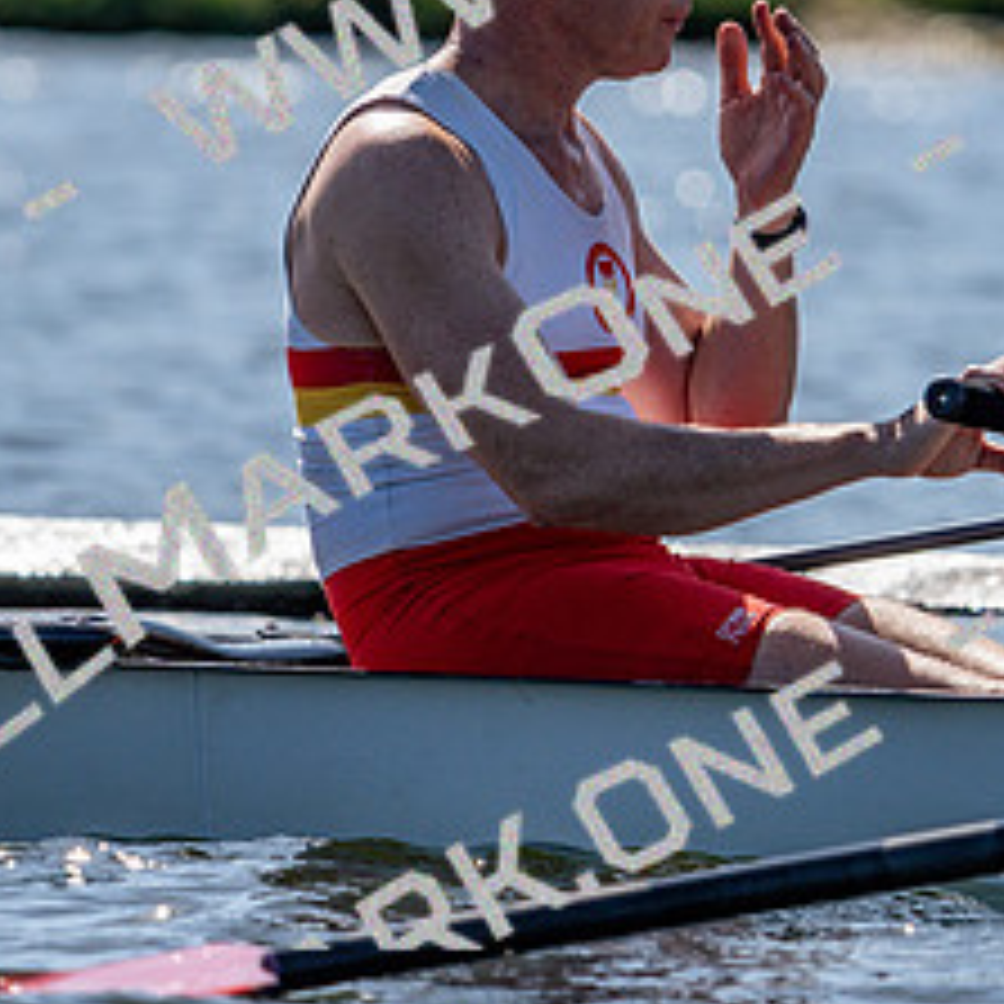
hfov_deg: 2.3
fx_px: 24906
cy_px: 178
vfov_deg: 2.3
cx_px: 707
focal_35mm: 759
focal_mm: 344
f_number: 6.3
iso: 200
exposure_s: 1/2000
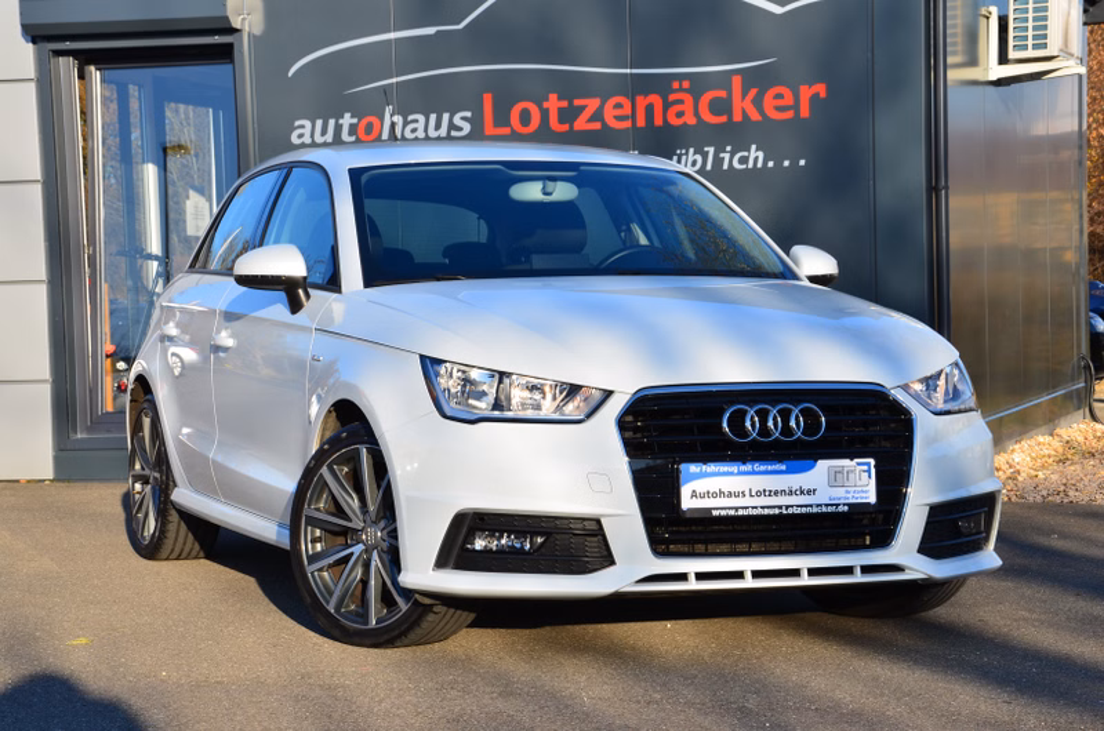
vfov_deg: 17.4
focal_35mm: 78
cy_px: 366
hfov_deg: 26.0
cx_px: 552
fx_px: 2387
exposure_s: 1/125
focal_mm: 52
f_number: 11
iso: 140
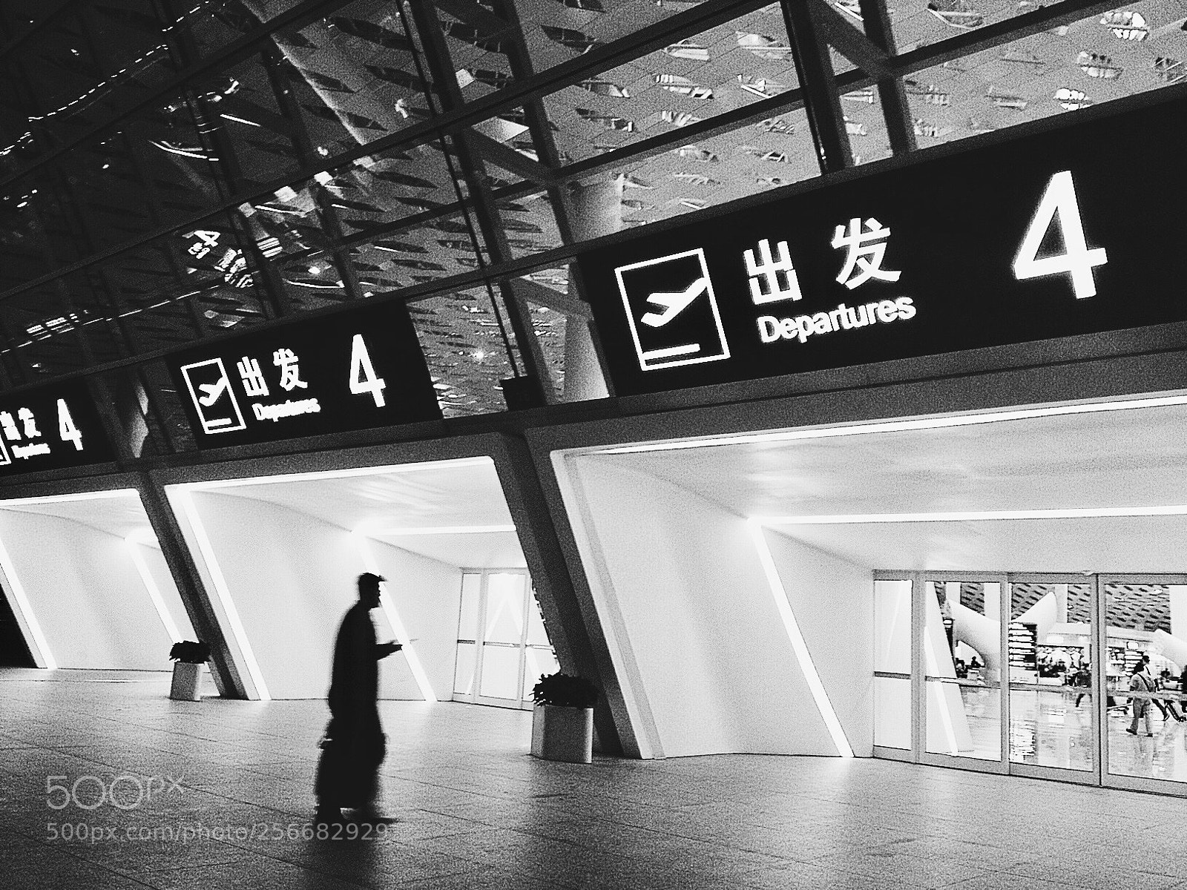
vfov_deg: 40.7
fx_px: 1200
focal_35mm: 35
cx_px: 594
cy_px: 445
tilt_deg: +8.7
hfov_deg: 52.6
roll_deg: -4.0
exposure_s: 1/20
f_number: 2.4
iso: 100
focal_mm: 4.28
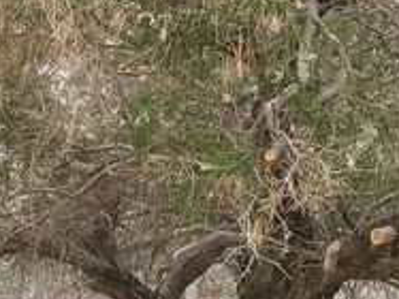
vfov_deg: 13.9
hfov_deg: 18.0
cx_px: -19
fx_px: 1221
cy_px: 145
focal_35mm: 106
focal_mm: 3.3
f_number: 2.4
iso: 25
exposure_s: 1/275
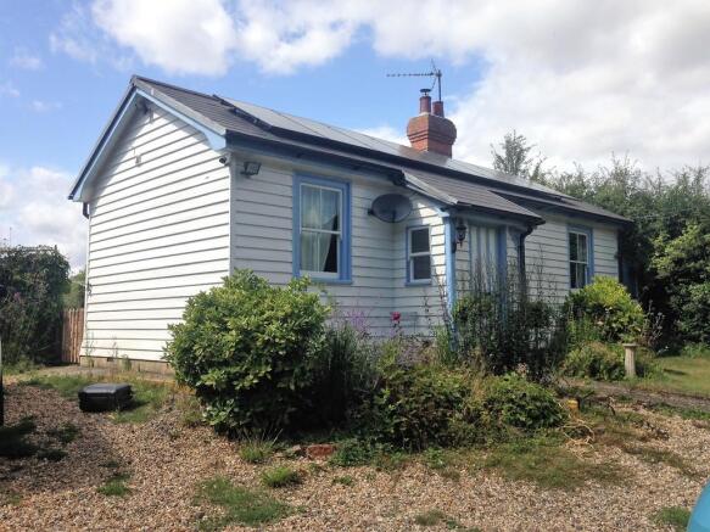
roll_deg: +2.7
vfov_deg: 42.9
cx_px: 355
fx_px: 677
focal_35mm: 33
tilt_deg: +4.3
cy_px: 266
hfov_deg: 55.4
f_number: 2.4
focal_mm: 4.12
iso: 50
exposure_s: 1/1427
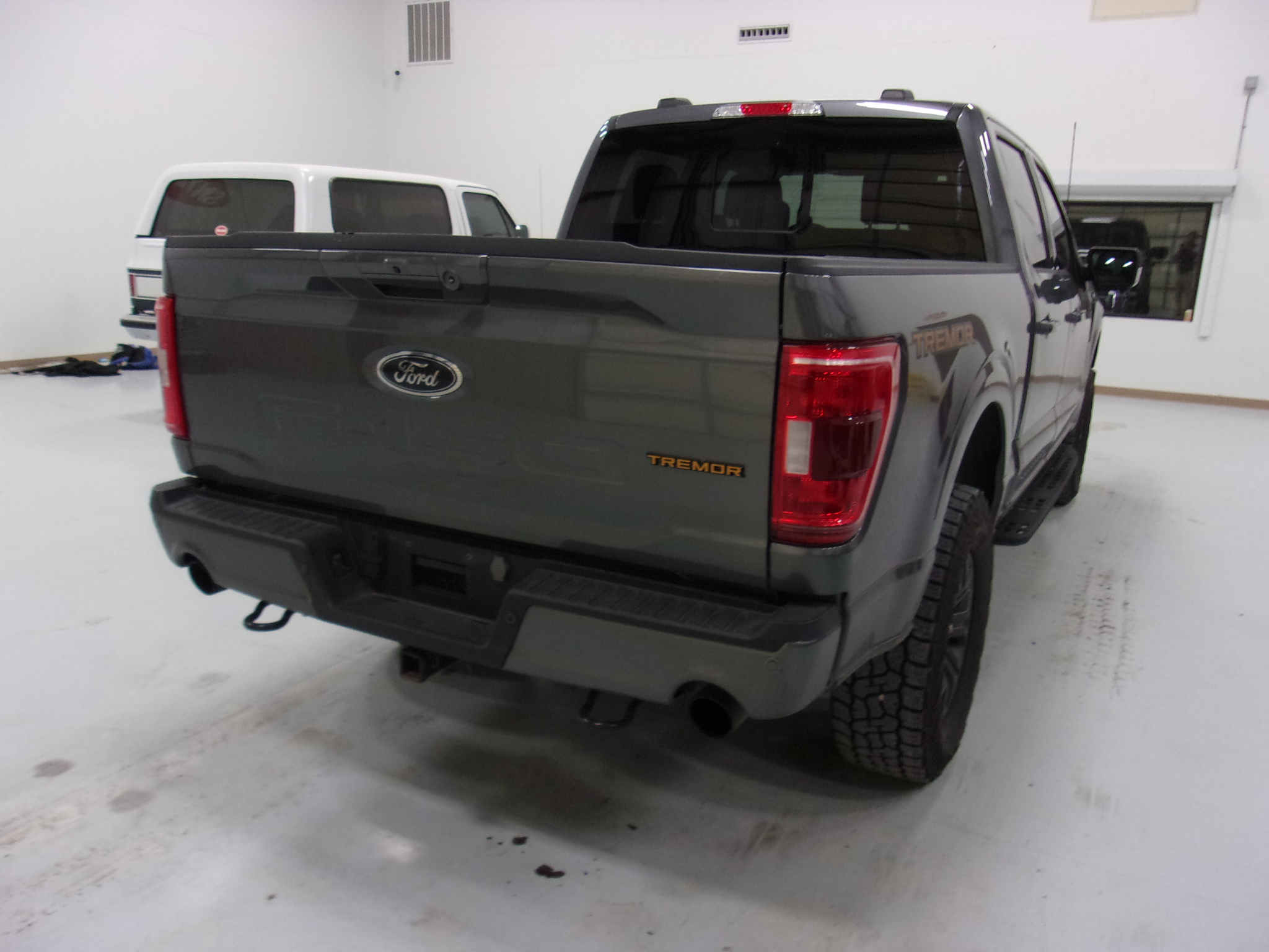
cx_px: 634
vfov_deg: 51.4
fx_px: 990
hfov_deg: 65.3
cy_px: 476
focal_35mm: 27
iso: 180
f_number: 3
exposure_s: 1/34
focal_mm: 4.9
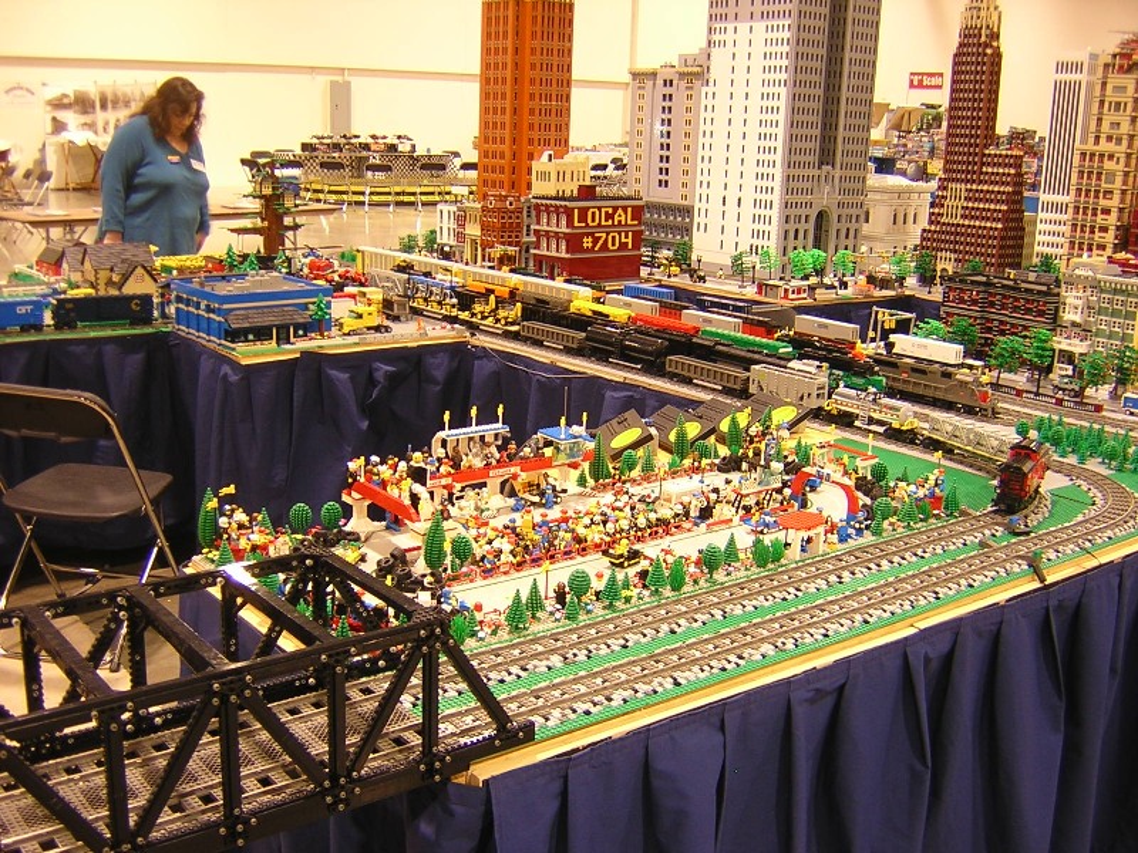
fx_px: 1183
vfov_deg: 39.7
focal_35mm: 36
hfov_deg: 51.4
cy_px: 426
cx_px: 569
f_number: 2.6
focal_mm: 4.7
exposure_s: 1/5.6
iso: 100
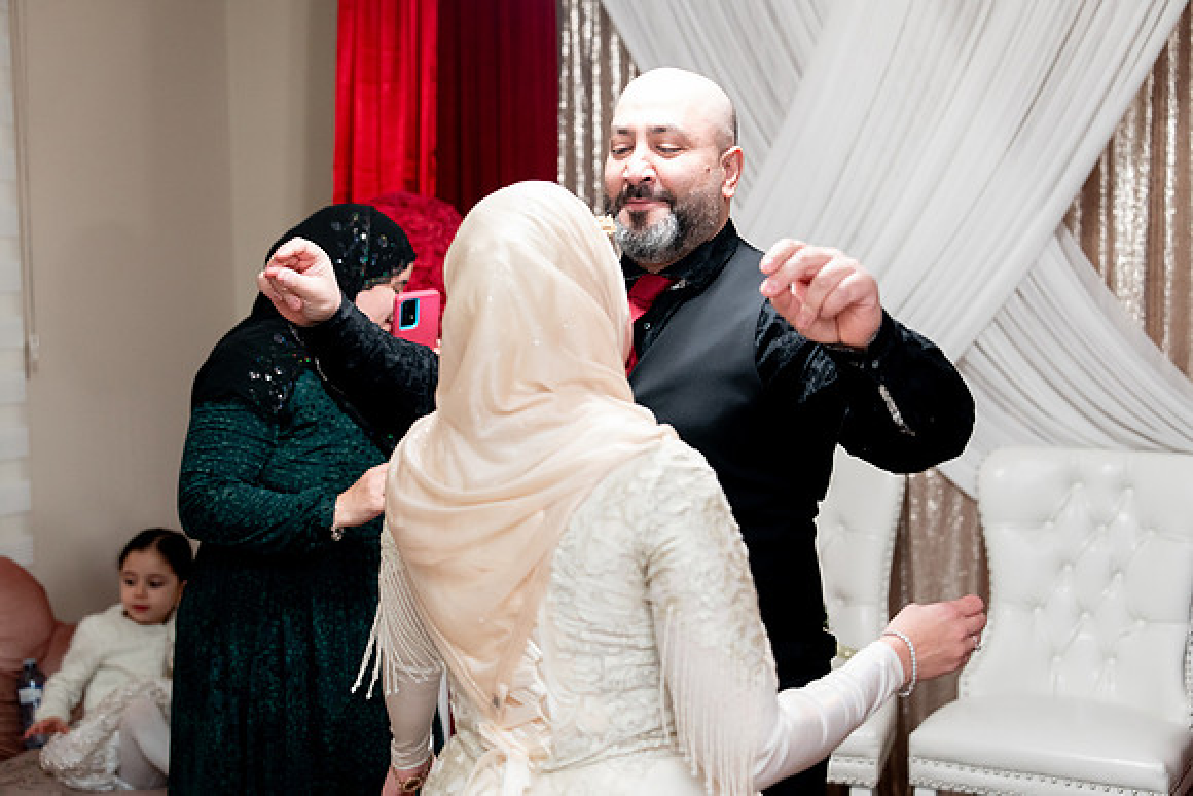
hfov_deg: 40.3
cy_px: 398
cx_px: 596
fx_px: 1624
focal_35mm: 49
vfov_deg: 27.5
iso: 2500
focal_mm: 49
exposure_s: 1/160
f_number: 2.8
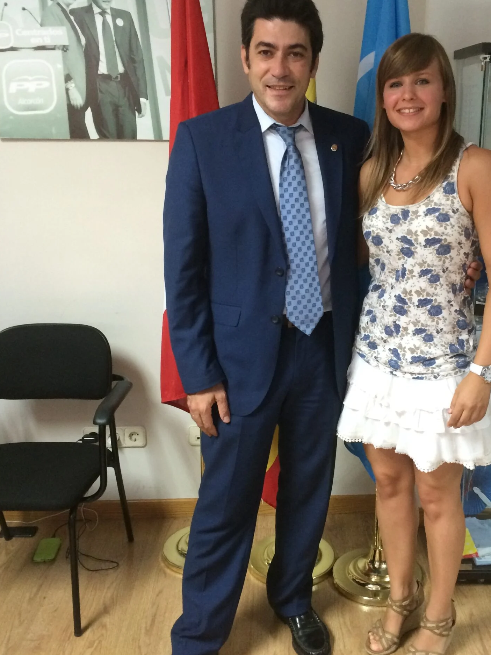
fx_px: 775
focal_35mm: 41
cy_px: 307
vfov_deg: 45.7
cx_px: 317
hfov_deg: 34.9
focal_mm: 4.12
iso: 250
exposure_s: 1/33
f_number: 2.2
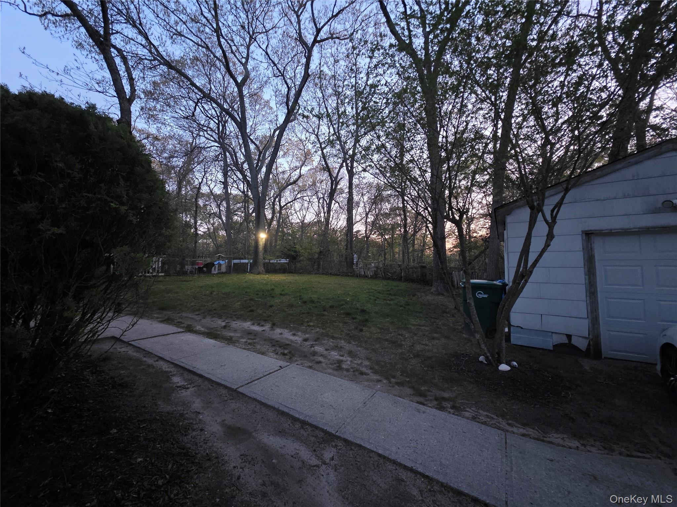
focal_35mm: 13
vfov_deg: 89.9
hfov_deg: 106.2
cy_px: 254
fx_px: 254
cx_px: 338
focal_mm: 2.2
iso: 1000
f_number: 1.9
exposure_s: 1/40
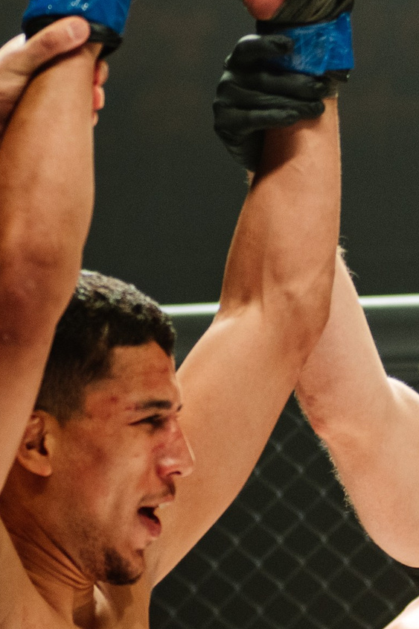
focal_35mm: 257
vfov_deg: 8.0
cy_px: 428
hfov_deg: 5.3
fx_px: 4485
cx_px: 300
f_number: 4
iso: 900
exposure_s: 1/320
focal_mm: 80
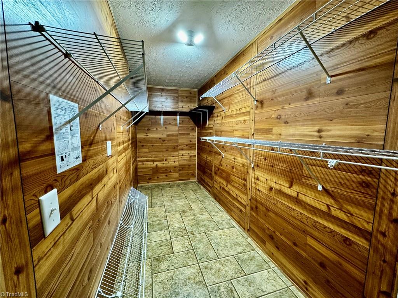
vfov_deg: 85.7
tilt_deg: -6.9
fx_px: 161
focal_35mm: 14
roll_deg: -0.5
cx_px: 199
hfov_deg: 102.1
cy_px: 149
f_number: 2.2
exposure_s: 1/60
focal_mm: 2.22
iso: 200
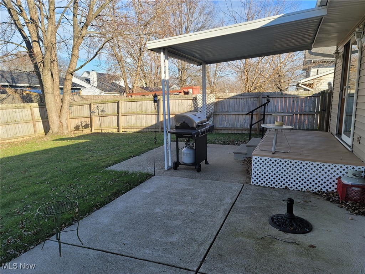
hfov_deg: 69.4
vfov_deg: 54.9
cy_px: 137
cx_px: 182
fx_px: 264
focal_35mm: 25
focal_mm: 7
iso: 20
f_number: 1.8
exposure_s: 1/377
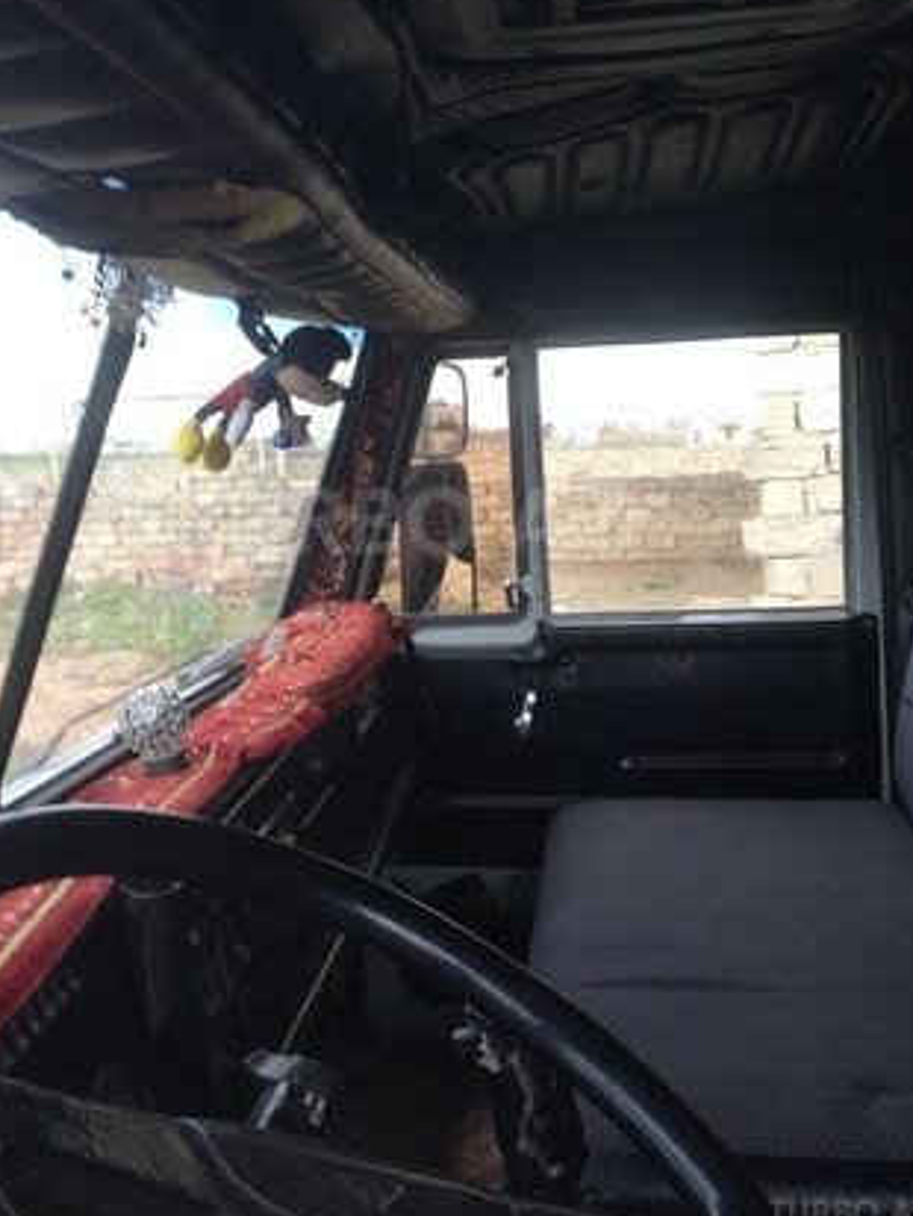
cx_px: 398
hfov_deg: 34.3
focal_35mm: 42
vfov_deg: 44.7
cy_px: 521
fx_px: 1476
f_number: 2.4
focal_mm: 4.28
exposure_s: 1/120
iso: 80
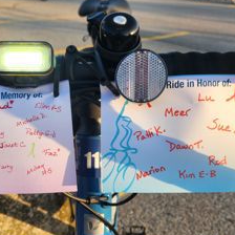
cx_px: 89
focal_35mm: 40
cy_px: 168
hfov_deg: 41.6
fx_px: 307
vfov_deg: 41.0
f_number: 1.8
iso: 20
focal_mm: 5.4
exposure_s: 1/333
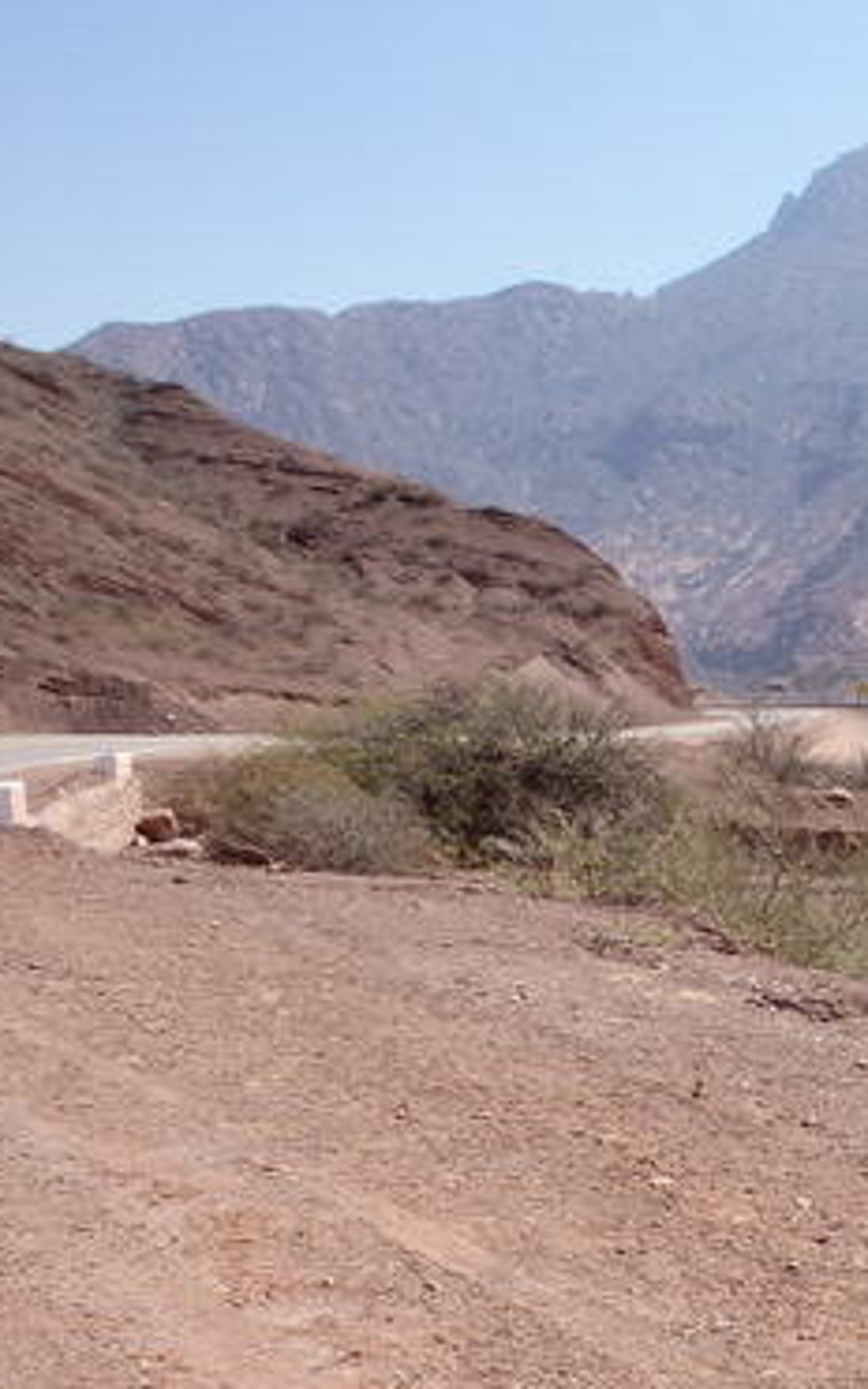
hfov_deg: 29.7
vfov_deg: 49.3
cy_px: 696
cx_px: 879
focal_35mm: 40
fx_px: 1513
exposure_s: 1/640
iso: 125
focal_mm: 5
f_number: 3.9
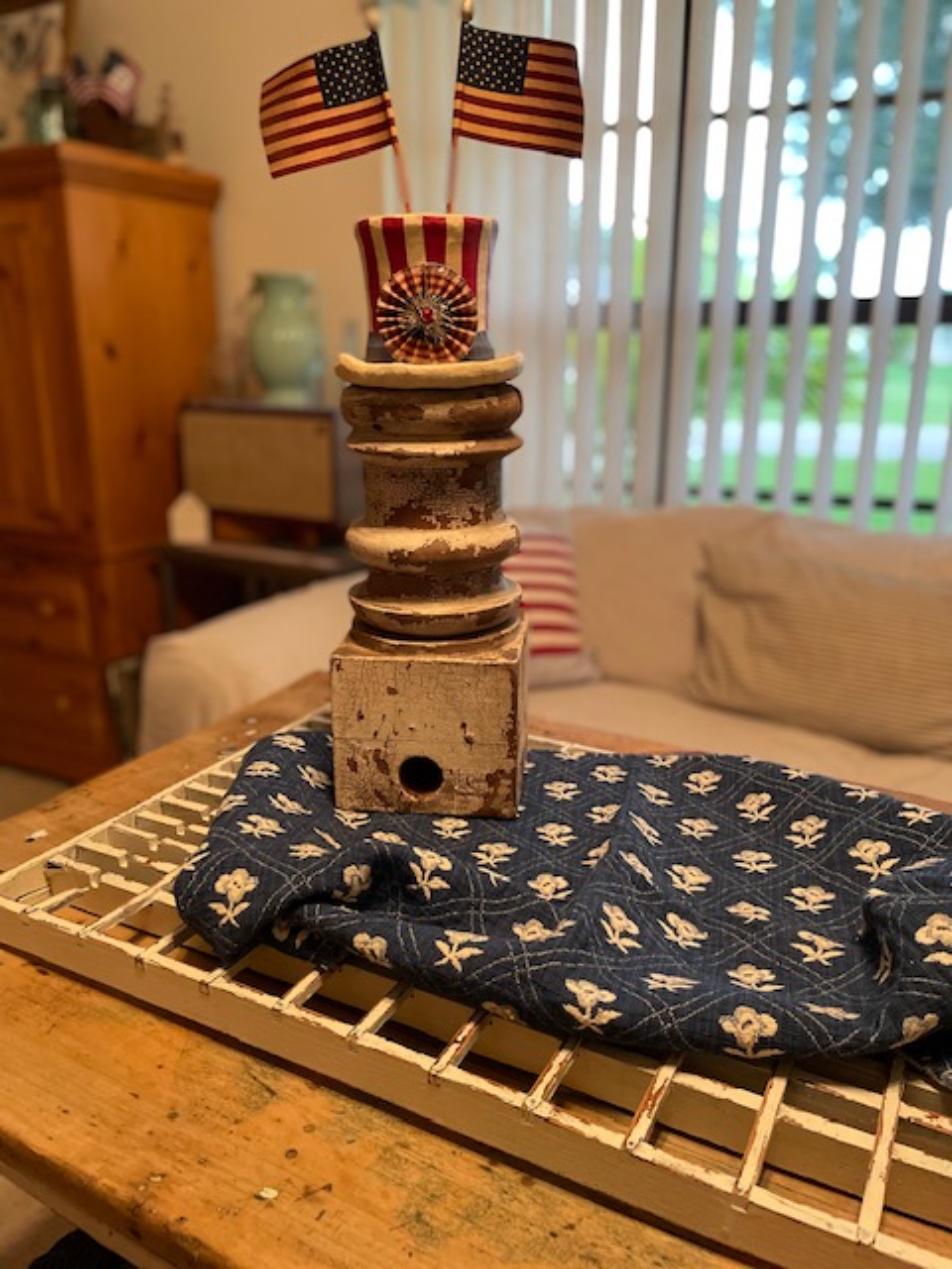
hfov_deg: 53.1
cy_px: 634
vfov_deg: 67.3
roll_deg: +0.1
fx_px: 953
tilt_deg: -17.2
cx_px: 476
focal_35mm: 26
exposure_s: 1/60
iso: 320
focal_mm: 4.2
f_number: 1.6
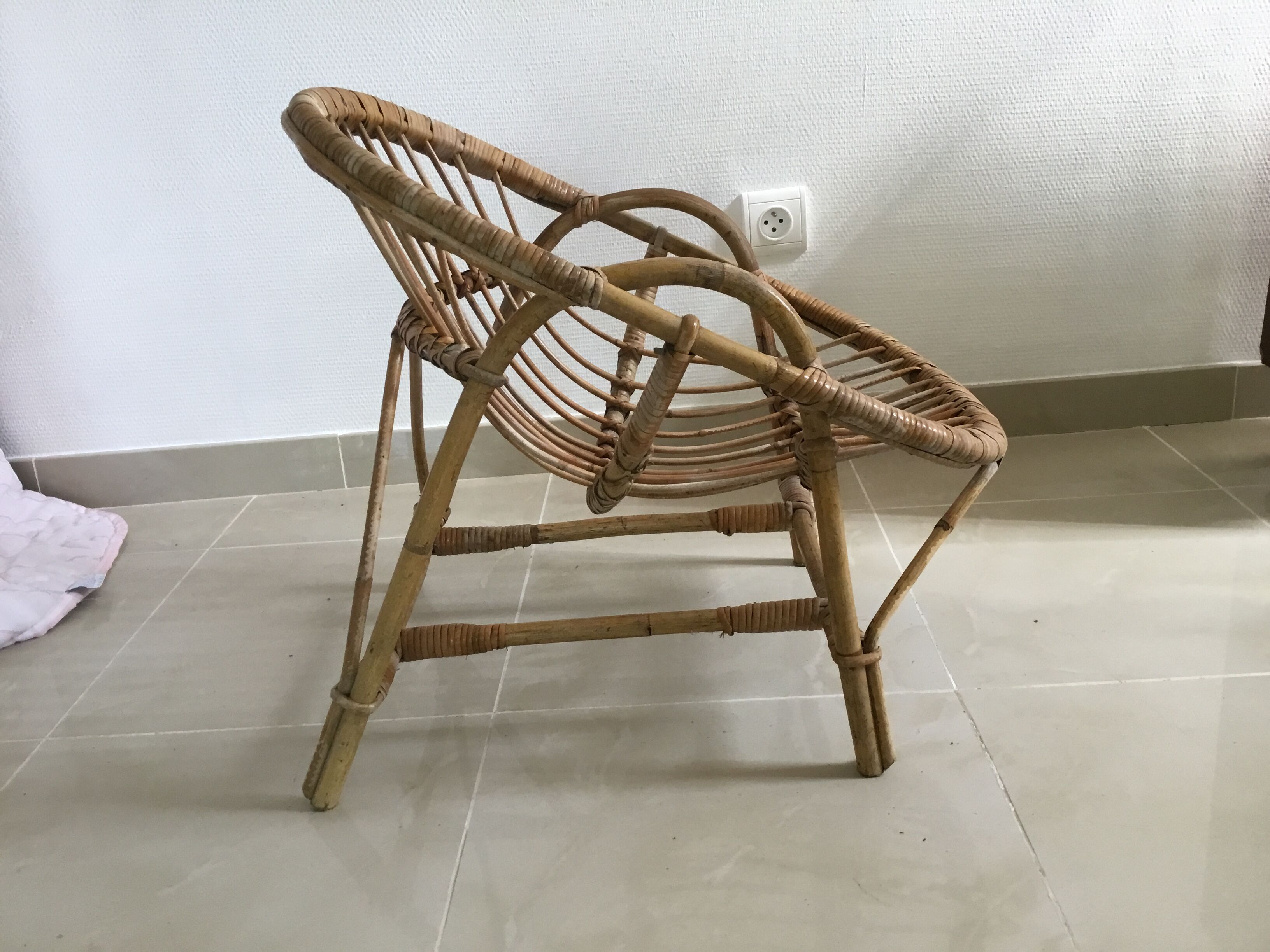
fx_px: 1137
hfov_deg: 58.4
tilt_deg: -22.3
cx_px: 635
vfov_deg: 45.4
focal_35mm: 31
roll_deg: +3.9
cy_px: 476
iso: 50
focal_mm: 3.3
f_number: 2.4
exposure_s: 1/33
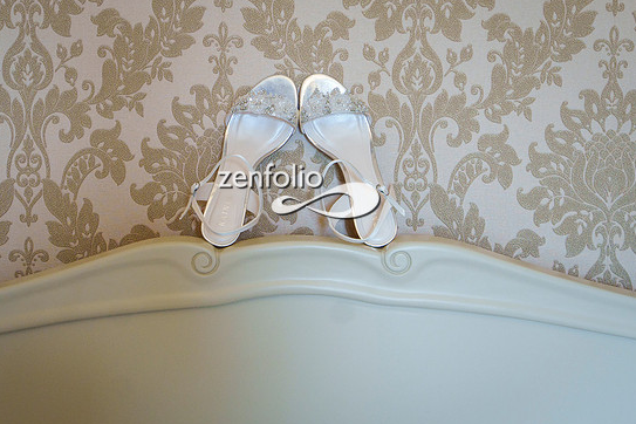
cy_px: 112
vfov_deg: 20.5
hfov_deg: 30.5
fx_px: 1166
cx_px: 288
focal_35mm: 66
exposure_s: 1/200
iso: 800
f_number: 4
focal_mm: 35
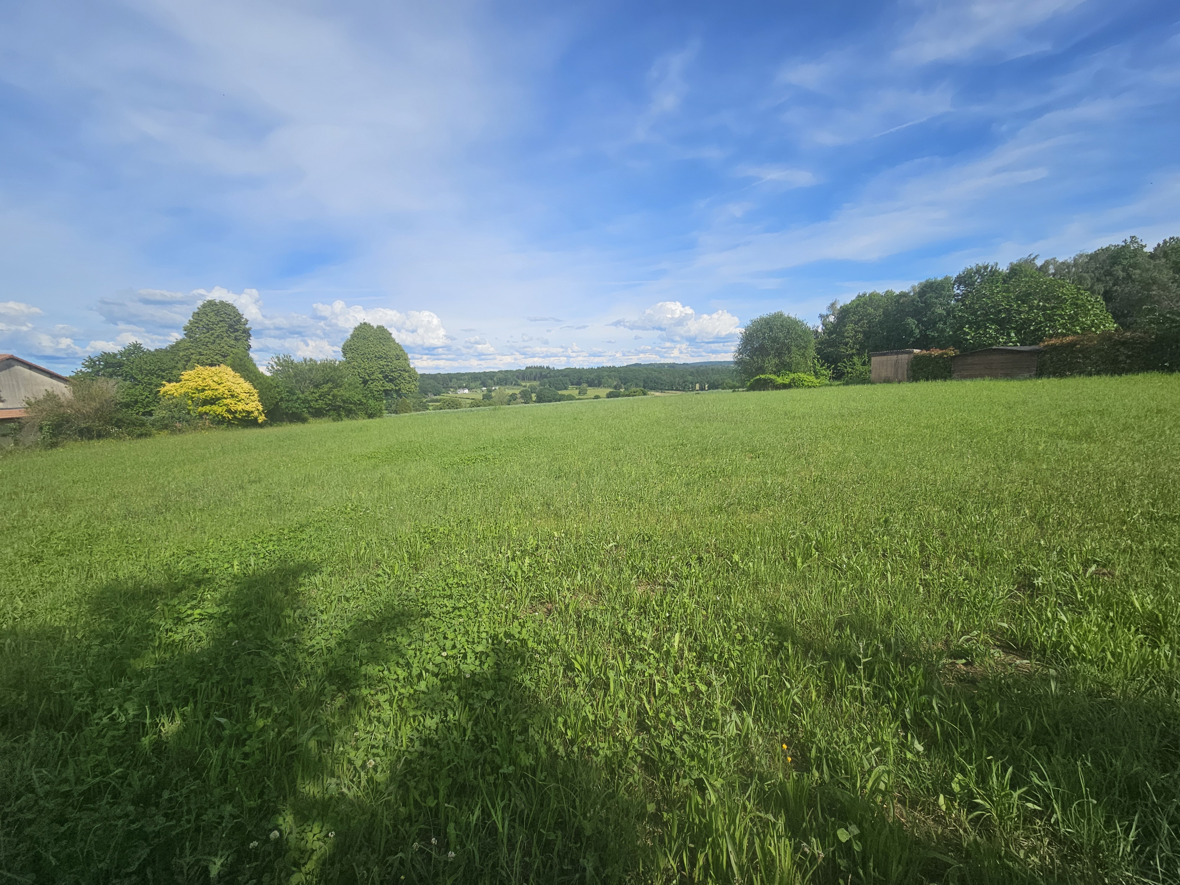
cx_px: 590
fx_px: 443
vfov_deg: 89.9
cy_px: 442
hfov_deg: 106.2
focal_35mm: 13
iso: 50
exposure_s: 1/3446
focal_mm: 2.2
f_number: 2.2
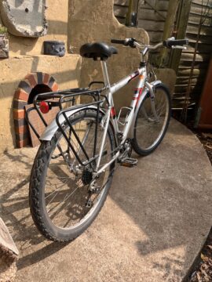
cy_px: 141
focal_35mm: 26
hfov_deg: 53.1
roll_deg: -4.6
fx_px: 212
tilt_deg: -23.3
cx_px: 106
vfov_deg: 67.3
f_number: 1.6
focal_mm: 5.1
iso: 50
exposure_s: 1/1075
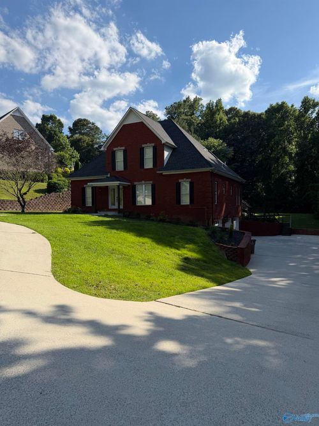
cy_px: 213
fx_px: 295
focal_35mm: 24
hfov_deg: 56.8
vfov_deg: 71.6
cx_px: 160
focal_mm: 6.76
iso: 80
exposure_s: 1/4673
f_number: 1.78
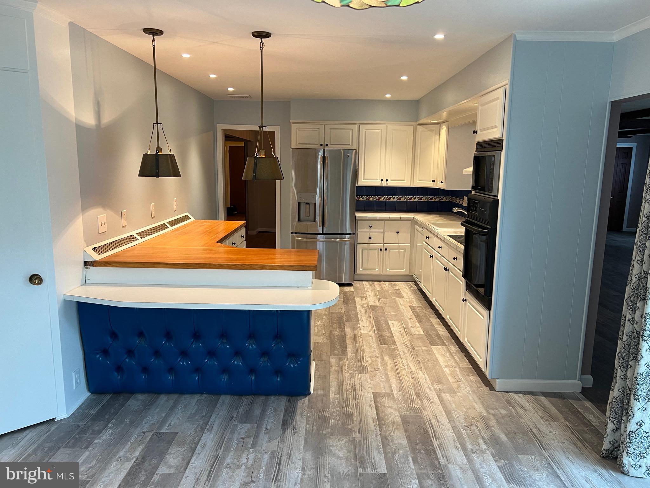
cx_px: 325
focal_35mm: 26
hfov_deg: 67.3
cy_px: 244
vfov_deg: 53.1
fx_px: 488
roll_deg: -0.5
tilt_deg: -10.5
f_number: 1.5
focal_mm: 5.7
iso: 80
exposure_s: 1/60
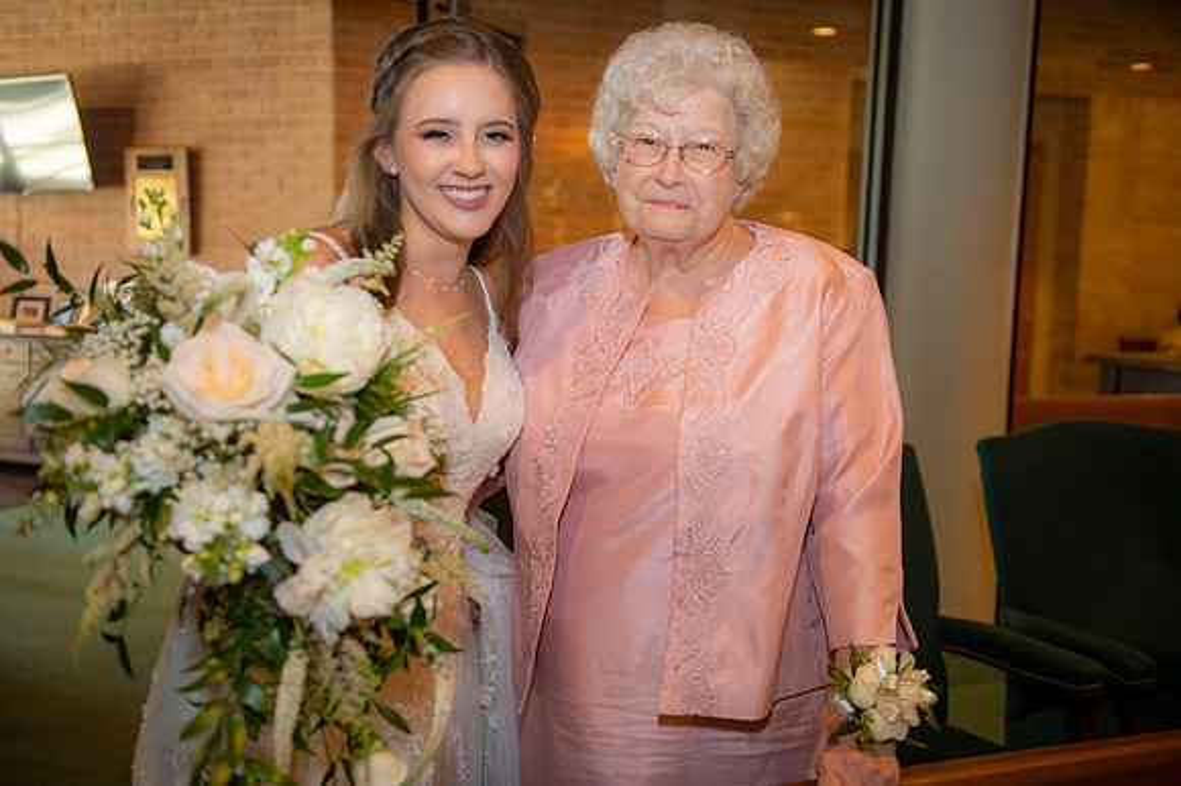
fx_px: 1246
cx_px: 590
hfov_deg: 50.7
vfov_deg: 35.0
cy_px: 393
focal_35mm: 38
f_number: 2.8
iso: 1250
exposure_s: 1/100
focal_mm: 38
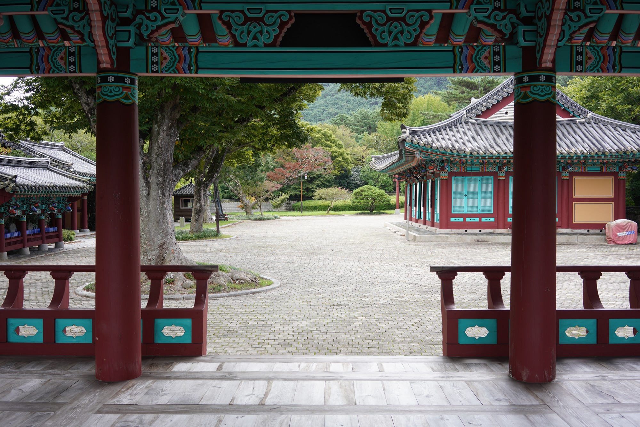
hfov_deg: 54.4
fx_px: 622
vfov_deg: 37.9
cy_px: 214
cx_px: 320
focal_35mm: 35
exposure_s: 1/100
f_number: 6.3
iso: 200
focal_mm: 35
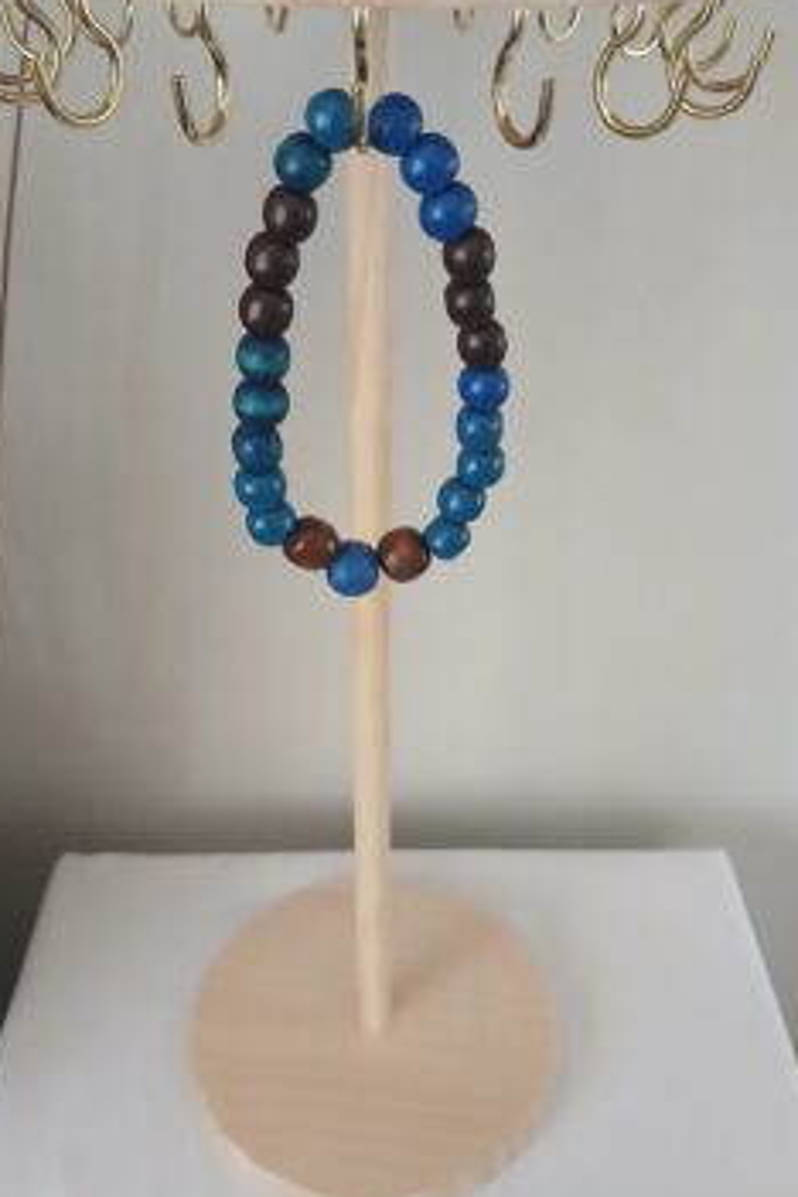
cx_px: 385
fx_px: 1064
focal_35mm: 32
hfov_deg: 41.1
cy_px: 556
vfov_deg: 58.7
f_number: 1.8
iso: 320
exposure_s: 1/33.3
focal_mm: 3.98
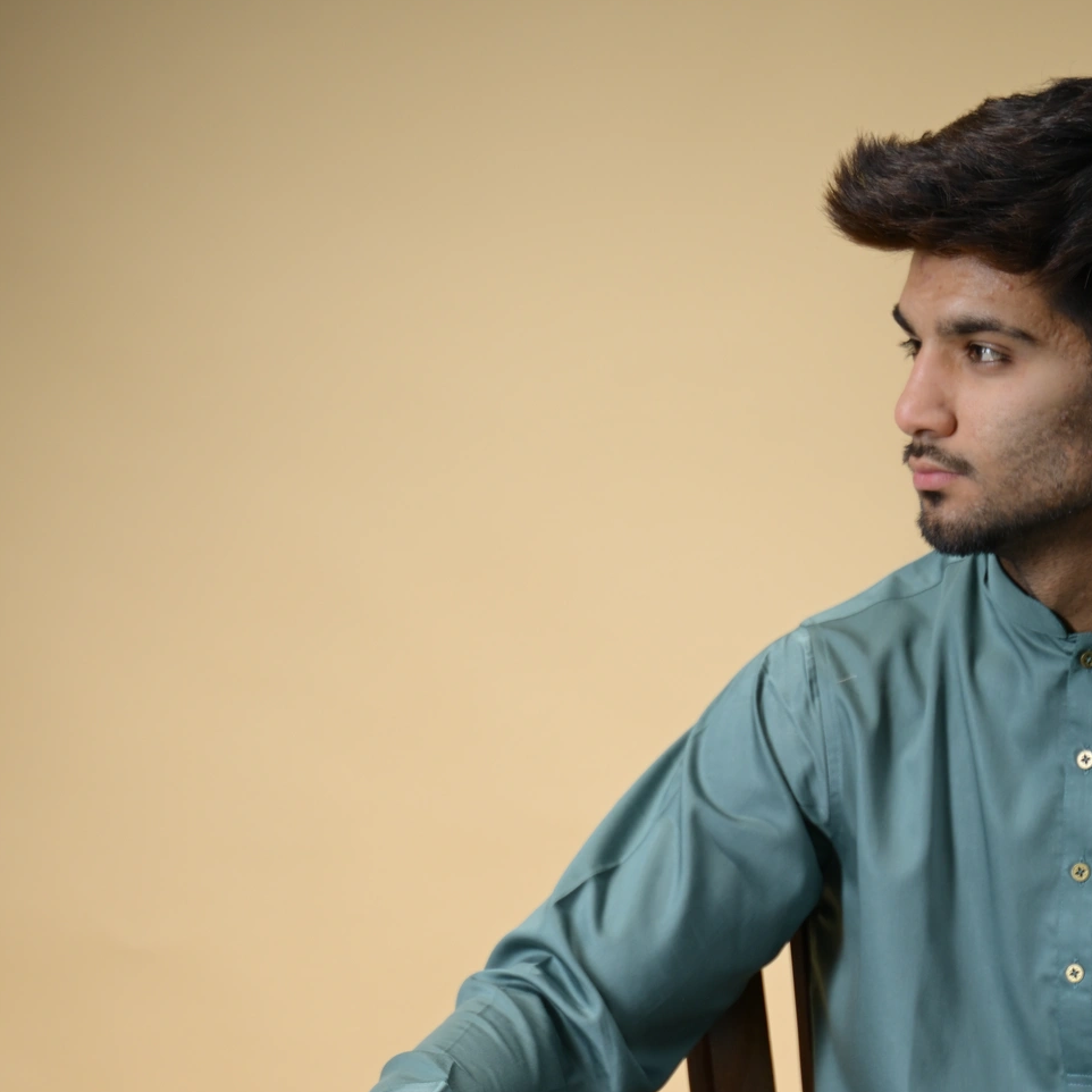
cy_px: 1285
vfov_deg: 10.2
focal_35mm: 169
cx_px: 889
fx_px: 6032
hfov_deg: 10.3
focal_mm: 75
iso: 200
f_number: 2.8
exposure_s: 1/125
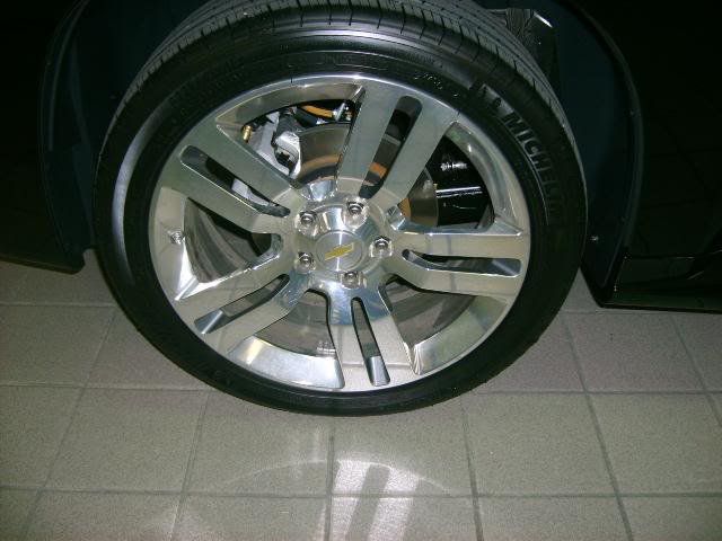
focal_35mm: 35
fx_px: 730
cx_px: 361
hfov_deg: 52.6
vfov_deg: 40.7
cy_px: 270
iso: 100
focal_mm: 5.8
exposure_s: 1/30
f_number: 2.8
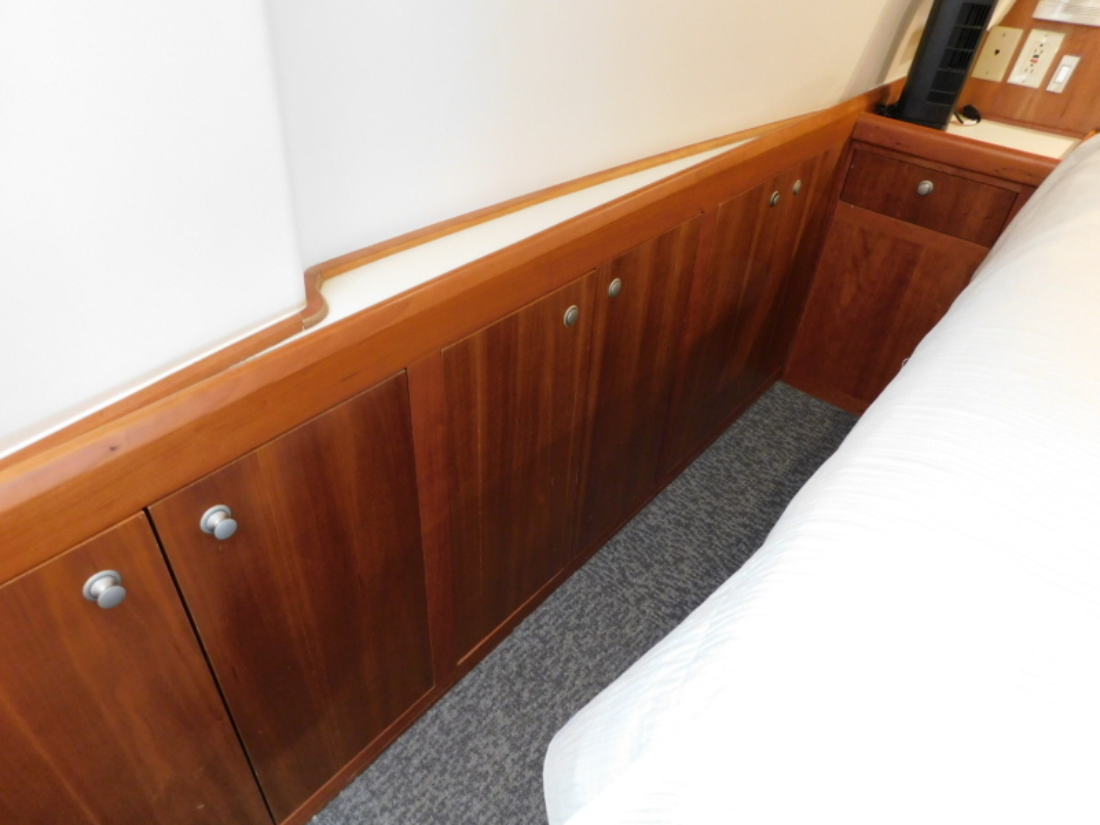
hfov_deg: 73.9
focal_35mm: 23
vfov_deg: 58.9
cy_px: 412
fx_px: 731
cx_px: 550
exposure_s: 1/8
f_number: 3
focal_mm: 4
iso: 400
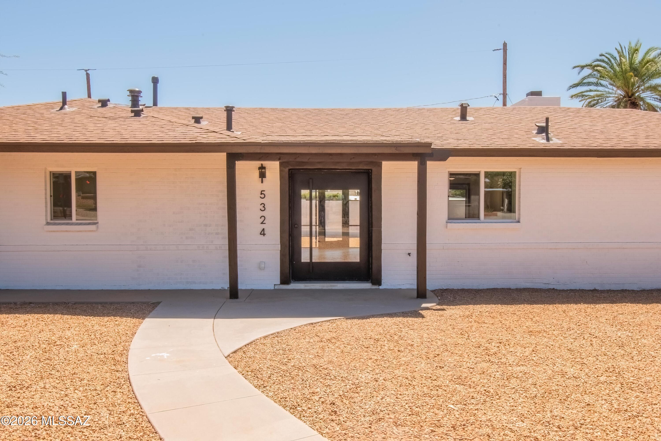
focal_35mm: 30
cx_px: 330
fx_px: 551
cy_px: 220
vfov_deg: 43.6
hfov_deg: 61.9
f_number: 29
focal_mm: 20
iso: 200
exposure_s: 1/20
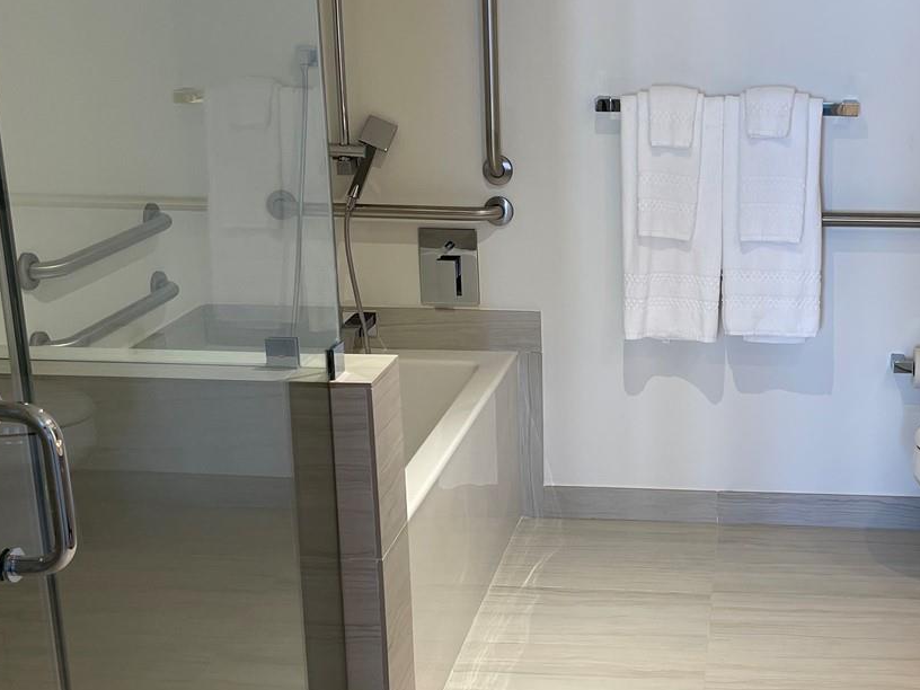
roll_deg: -1.1
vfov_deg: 28.6
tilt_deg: -16.6
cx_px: 688
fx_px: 1355
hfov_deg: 36.6
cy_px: 346
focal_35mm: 51
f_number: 1.6
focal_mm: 5.1
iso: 64
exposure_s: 1/60
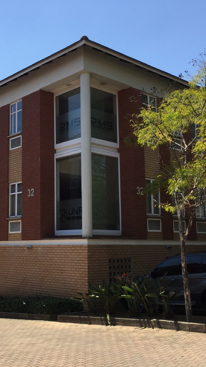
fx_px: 418
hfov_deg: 27.5
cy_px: 184
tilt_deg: +9.3
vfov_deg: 47.4
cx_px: 66
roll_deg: +0.8
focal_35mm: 43
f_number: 2.2
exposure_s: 1/1319
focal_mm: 4.15
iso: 32
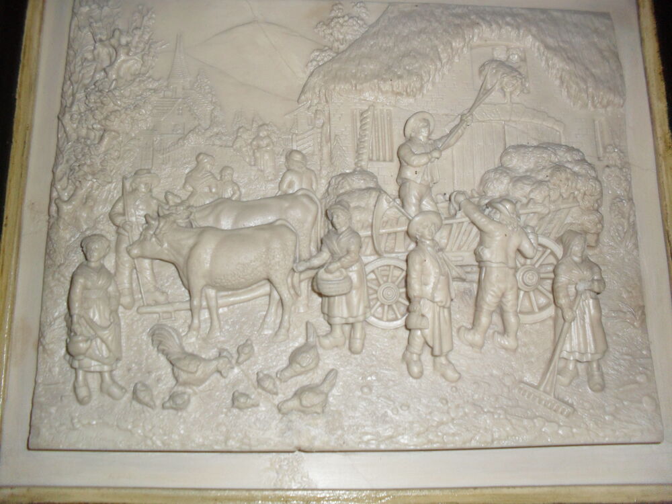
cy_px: 252
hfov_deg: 52.6
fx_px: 679
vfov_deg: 40.7
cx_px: 336
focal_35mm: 35
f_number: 3.2
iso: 200
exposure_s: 1/45
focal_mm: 6.3
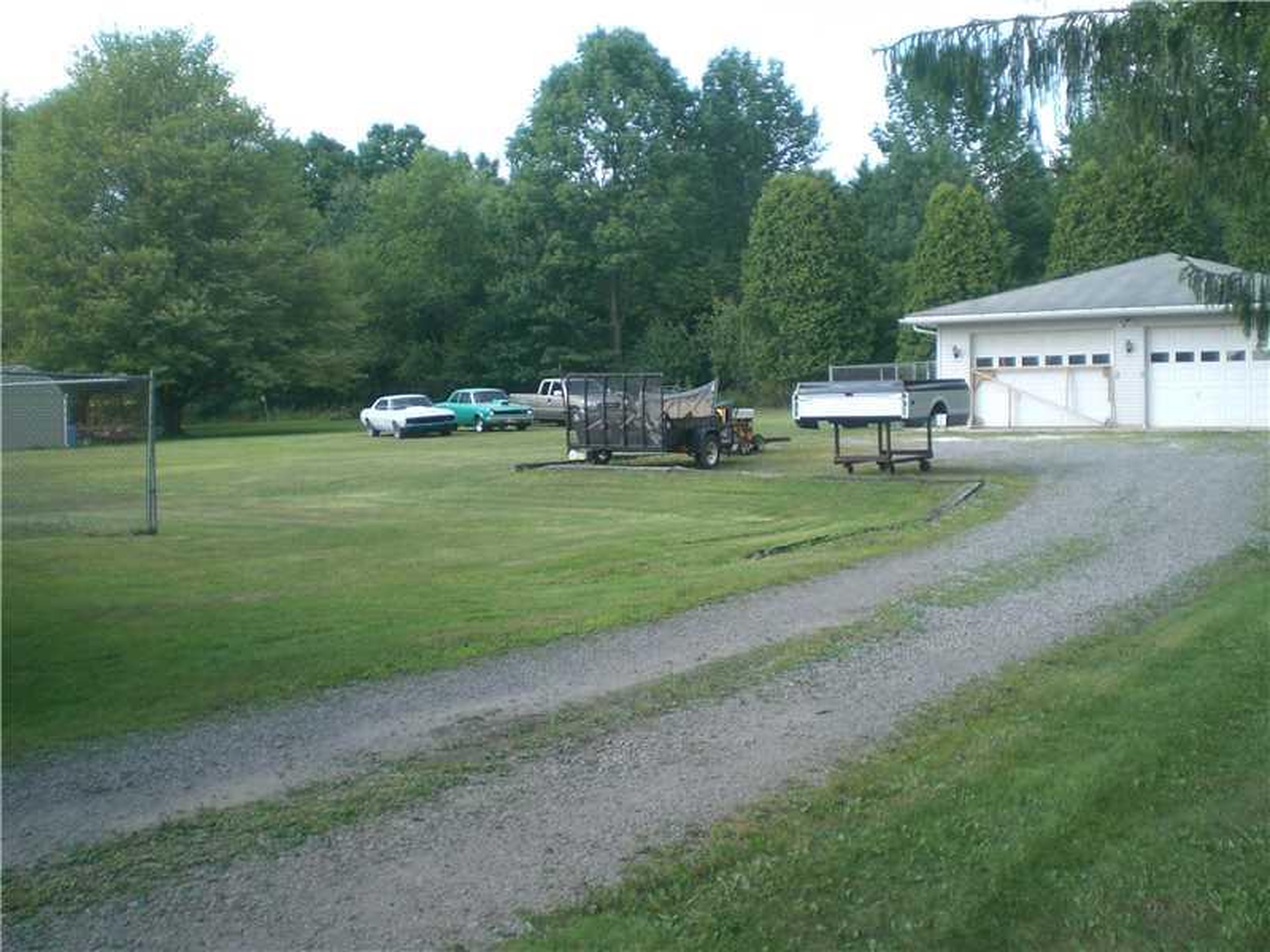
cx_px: 635
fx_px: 1394
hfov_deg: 49.0
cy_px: 476
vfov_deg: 37.7
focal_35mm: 38
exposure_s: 1/200
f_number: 3.1
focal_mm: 6.3
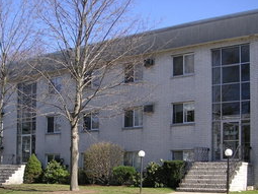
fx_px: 462
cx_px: 108
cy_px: 158
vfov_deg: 23.3
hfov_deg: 31.2
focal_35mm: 62
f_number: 2.8
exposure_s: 1/750
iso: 50
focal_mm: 6.1
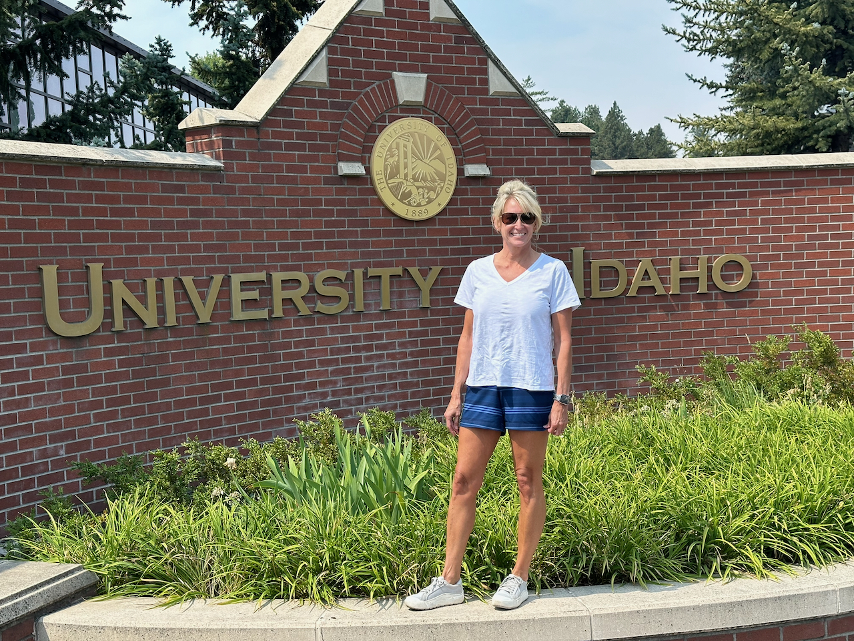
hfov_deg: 39.7
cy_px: 320
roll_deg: +1.8
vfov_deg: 30.3
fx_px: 1184
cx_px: 427
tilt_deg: -4.0
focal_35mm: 48
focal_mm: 6.86
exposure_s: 1/1783
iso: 64
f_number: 1.78
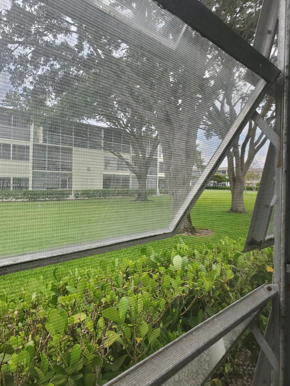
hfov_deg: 49.7
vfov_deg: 63.4
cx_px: 136
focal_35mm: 28
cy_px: 185
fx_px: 313
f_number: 2.4
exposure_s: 1/120
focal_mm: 4.3
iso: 50
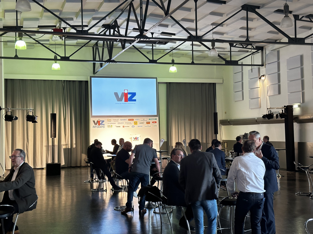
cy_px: 117
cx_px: 156
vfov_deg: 30.3
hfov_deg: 39.7
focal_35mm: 48
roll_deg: +0.9
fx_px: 434
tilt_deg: +2.3
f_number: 1.78
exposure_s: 1/50
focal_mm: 6.86
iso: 160
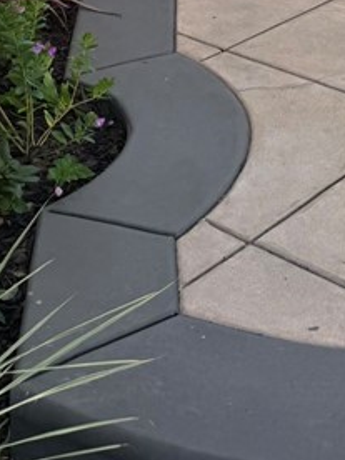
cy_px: -340
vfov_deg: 18.0
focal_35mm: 89
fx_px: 1183
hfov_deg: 16.3
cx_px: 338
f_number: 1.78
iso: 80
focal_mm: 6.76
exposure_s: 1/374
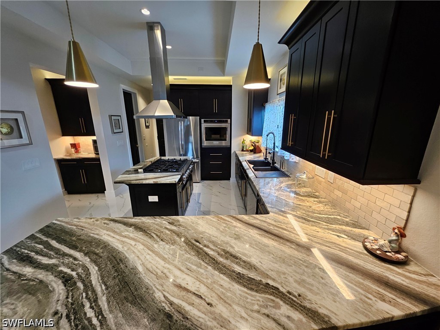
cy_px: 165
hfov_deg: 106.2
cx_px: 220
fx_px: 165
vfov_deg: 89.9
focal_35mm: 13
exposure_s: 1/60
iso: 125
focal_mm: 1.74
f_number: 2.2
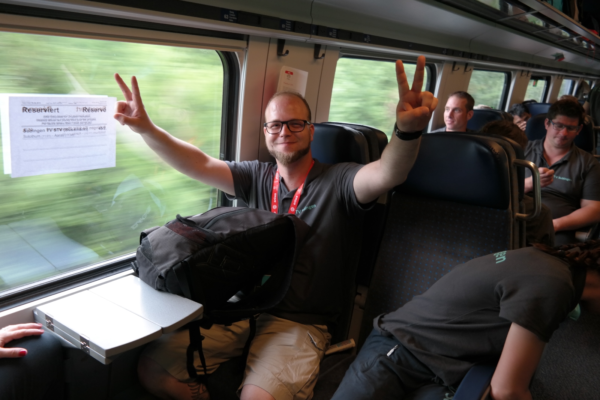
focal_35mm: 27
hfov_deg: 67.4
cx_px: 300
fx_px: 450
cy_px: 200
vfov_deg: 47.9
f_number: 3.5
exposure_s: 1/40
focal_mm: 18
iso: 400
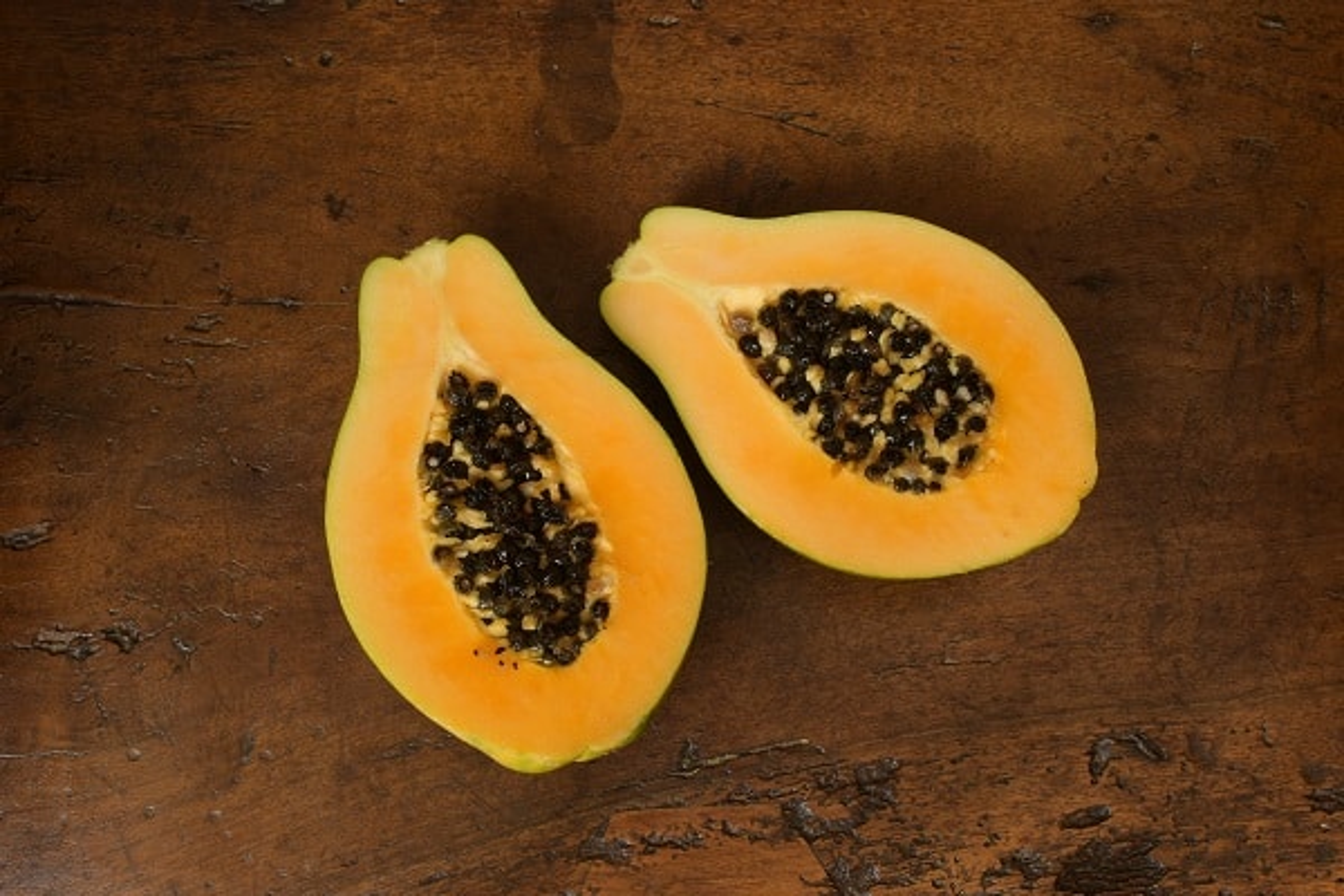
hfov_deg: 33.4
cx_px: 672
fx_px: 2240
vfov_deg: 22.6
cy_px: 448
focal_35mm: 60
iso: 100
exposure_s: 1.3
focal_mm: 40
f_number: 9
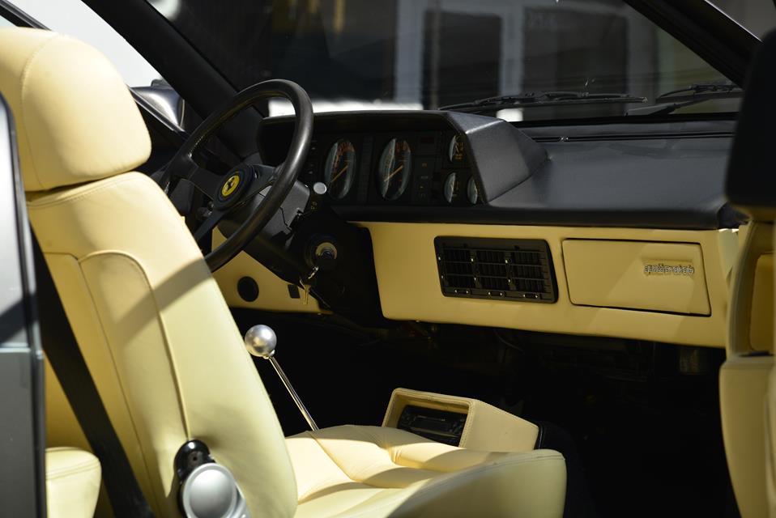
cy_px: 259
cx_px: 388
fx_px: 2588
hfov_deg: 17.1
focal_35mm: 120
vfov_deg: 11.4
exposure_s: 1/200
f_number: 8
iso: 100
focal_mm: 120
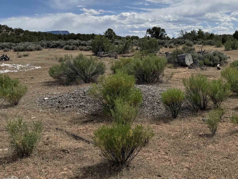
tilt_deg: -7.1
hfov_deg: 42.0
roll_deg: +4.3
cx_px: 189
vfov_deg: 33.4
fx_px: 296
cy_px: 65
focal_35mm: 43
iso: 80
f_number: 1.78
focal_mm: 6.76
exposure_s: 1/9091
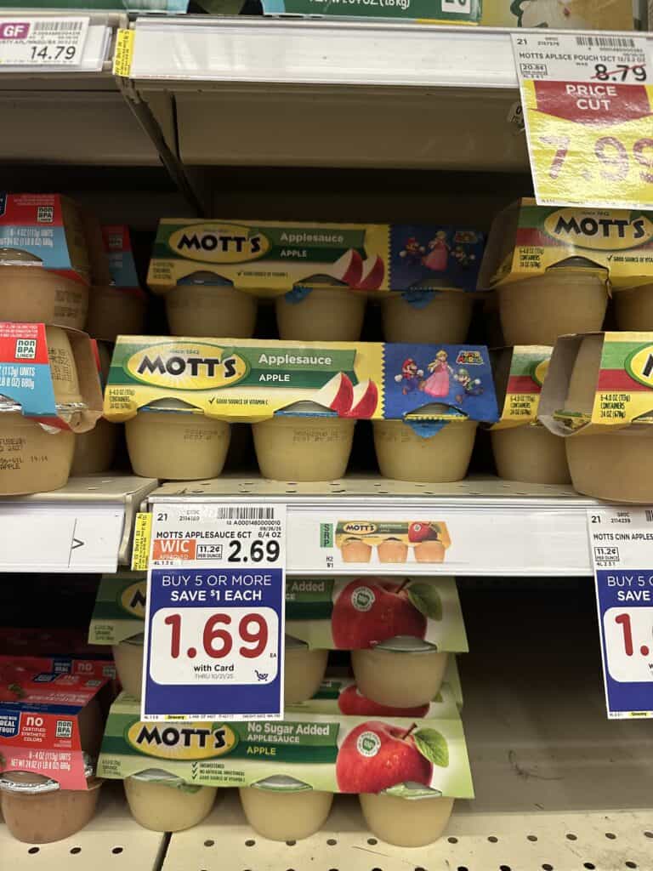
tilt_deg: -3.5
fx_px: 604
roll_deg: +0.9
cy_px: 436
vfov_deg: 71.6
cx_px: 326
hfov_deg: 56.8
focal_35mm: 24
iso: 250
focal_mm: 6.86
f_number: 1.78
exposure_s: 1/64
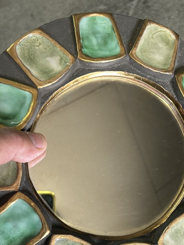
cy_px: 161
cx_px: 106
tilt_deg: -67.0
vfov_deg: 39.2
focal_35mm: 48
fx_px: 340
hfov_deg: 30.2
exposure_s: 1/100
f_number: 1.5
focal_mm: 5.7
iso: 100
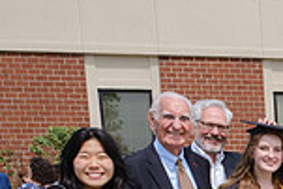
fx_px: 724
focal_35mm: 92
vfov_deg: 13.8
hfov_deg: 18.4
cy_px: 306
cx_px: 478
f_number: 6.4
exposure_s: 1/500
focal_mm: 16
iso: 200
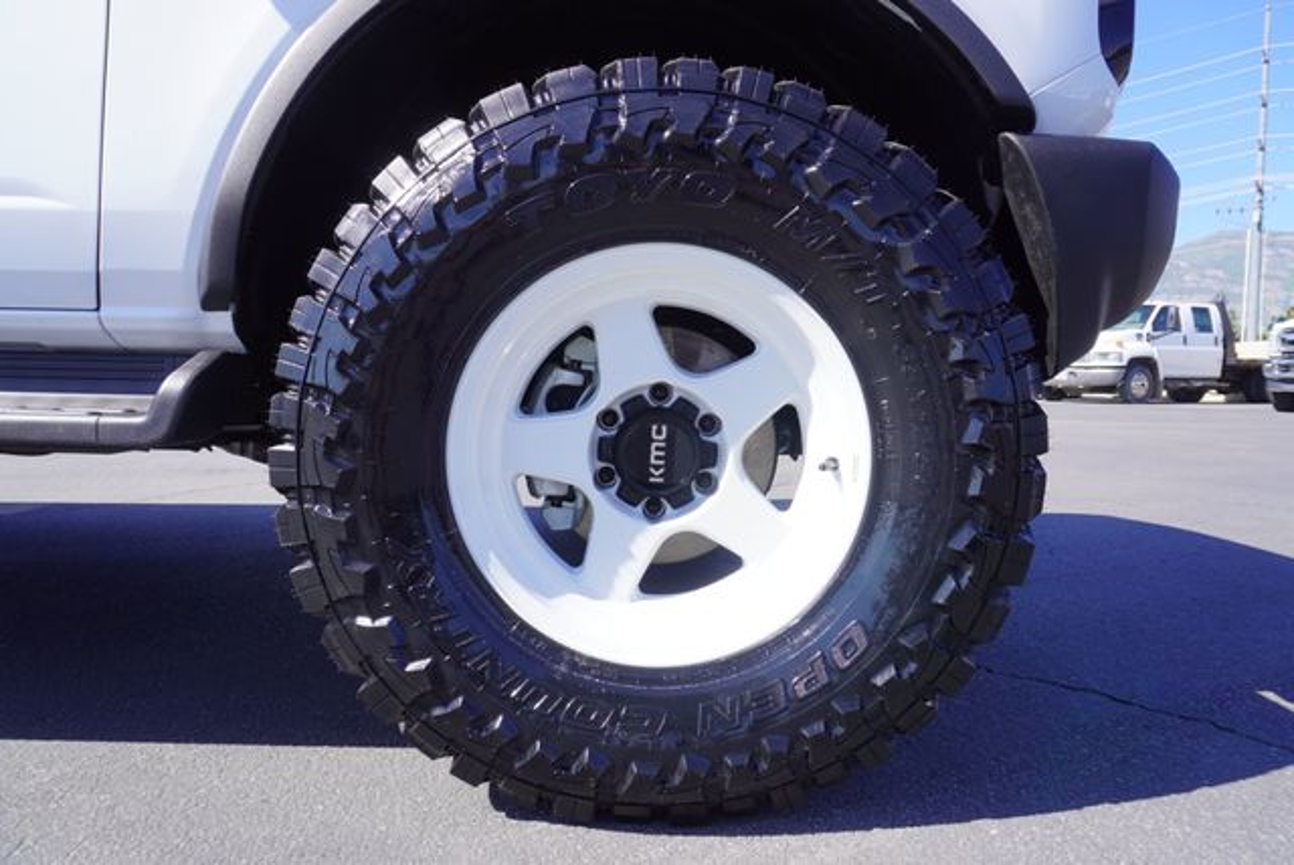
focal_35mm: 24
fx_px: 863
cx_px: 647
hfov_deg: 73.7
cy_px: 432
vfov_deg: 53.2
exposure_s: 1/125
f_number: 8
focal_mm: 16
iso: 100
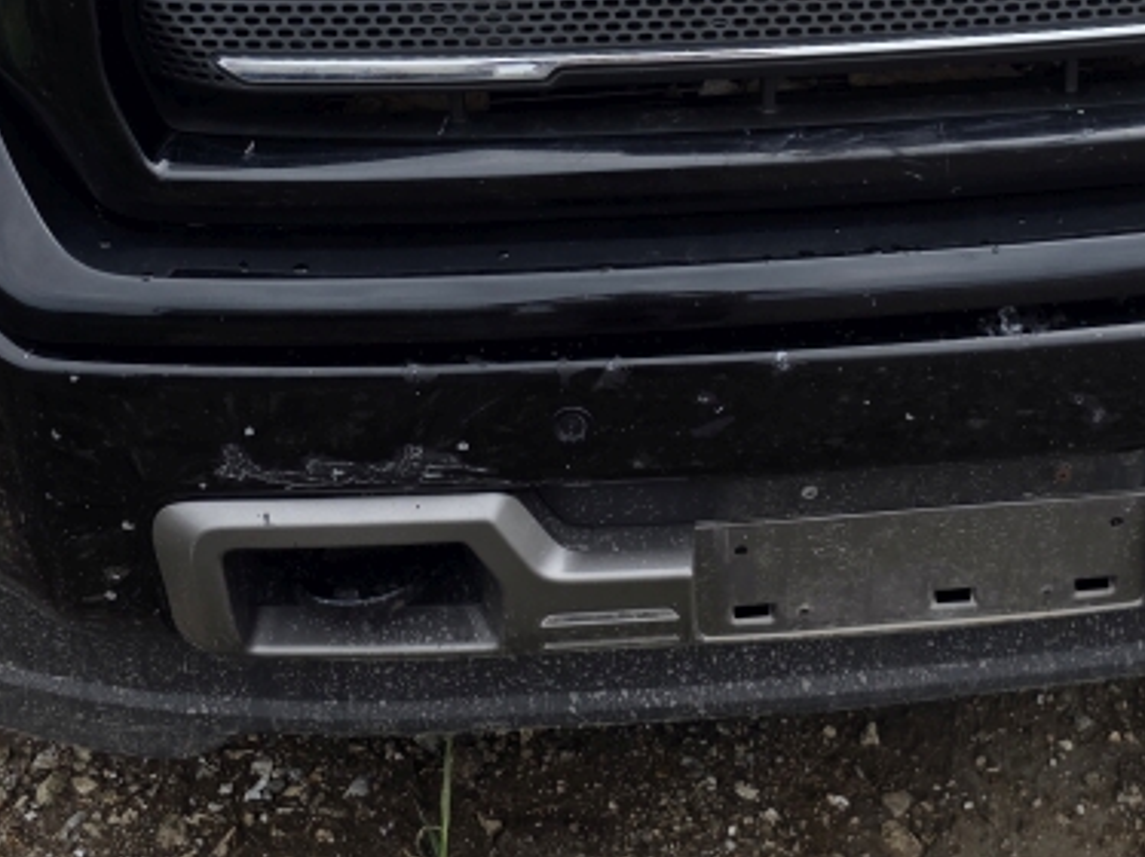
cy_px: -135
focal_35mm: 63
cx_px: 759
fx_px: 2083
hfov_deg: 30.5
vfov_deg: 21.8
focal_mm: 6.3
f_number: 1.7
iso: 80
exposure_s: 1/2797
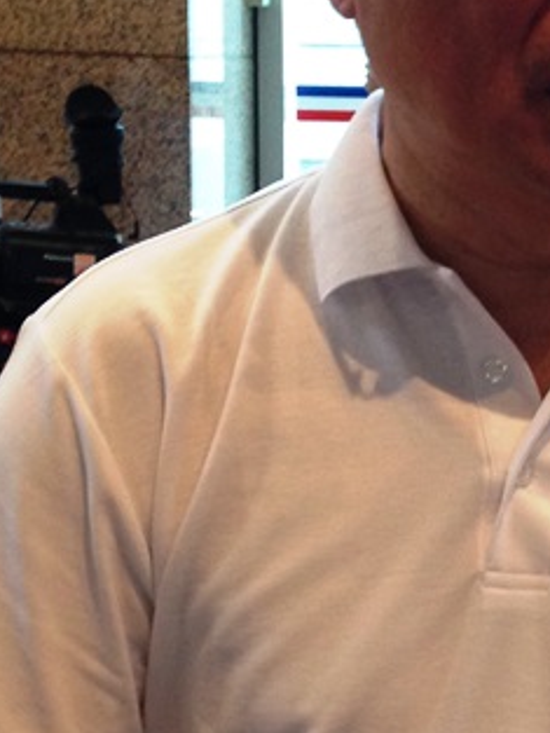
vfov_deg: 18.1
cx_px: 473
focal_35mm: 108
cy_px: 550
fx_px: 2286
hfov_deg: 13.6
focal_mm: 4.12
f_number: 2.4
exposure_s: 1/20
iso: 125
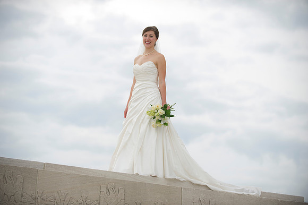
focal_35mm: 105
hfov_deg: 19.5
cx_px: 154
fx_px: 898
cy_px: 102
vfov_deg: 13.0
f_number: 2.8
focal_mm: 105
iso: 160
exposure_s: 1/250
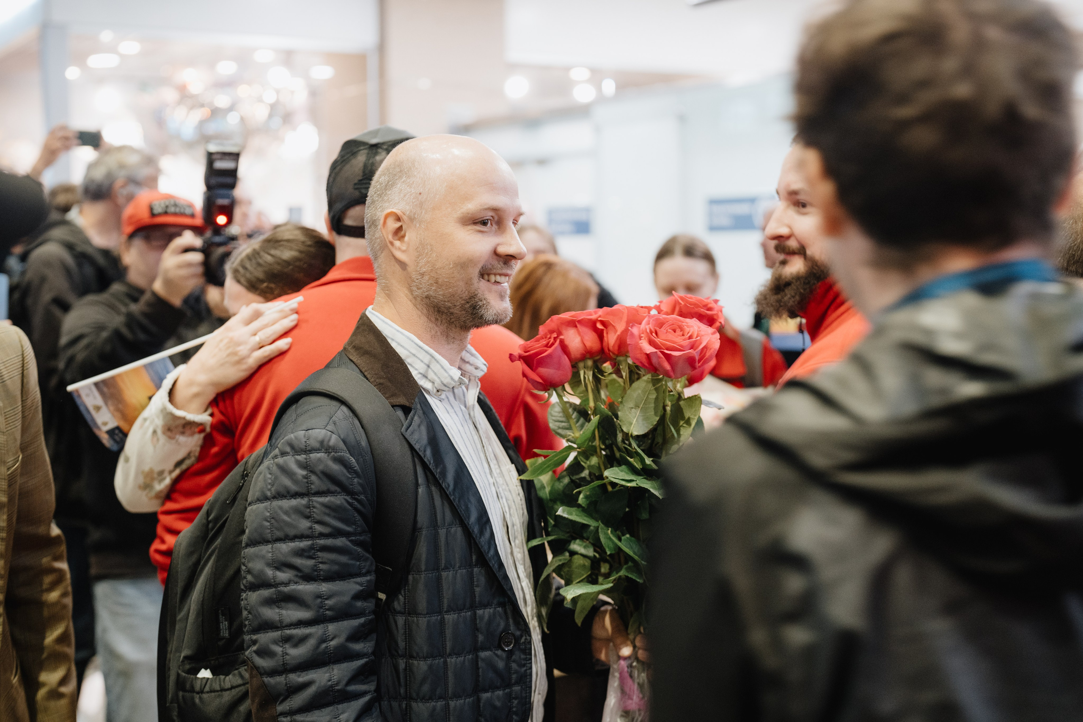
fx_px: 1504
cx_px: 542
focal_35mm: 50
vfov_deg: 27.0
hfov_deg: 39.6
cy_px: 361
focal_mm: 50
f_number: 2.5
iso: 1600
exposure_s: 1/60
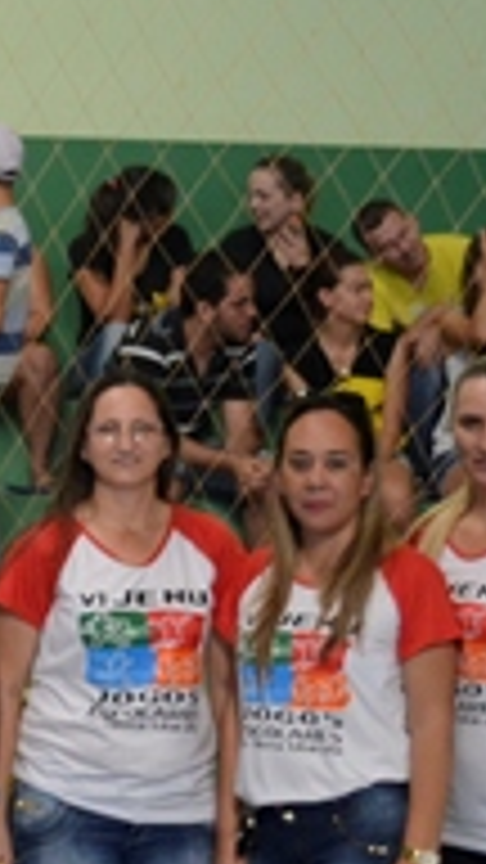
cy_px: 418
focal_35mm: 170
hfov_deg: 6.7
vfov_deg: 12.7
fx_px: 3895
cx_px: -760
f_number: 4.2
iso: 720
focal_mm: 26
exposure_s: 1/60
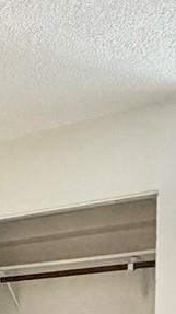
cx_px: -256
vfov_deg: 22.4
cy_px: 409
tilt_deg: +0.4
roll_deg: -1.0
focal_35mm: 85
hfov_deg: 11.5
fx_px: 707
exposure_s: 1/60
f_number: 2.2
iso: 200
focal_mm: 2.22
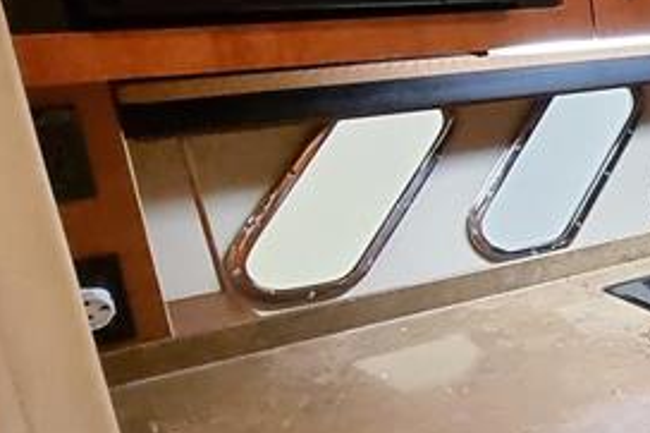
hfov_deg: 25.7
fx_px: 956
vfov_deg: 25.5
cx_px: 1019
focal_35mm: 53
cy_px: 251
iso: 640
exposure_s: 1/33
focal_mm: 2.2
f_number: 2.2
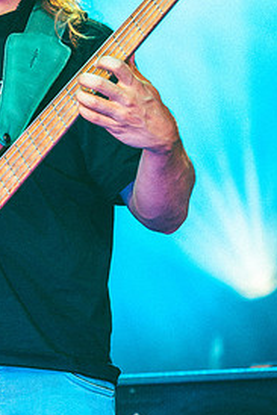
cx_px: 76
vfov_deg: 12.7
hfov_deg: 8.5
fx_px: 1856
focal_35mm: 161
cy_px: 86
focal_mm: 98
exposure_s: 1/500
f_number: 4
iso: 800
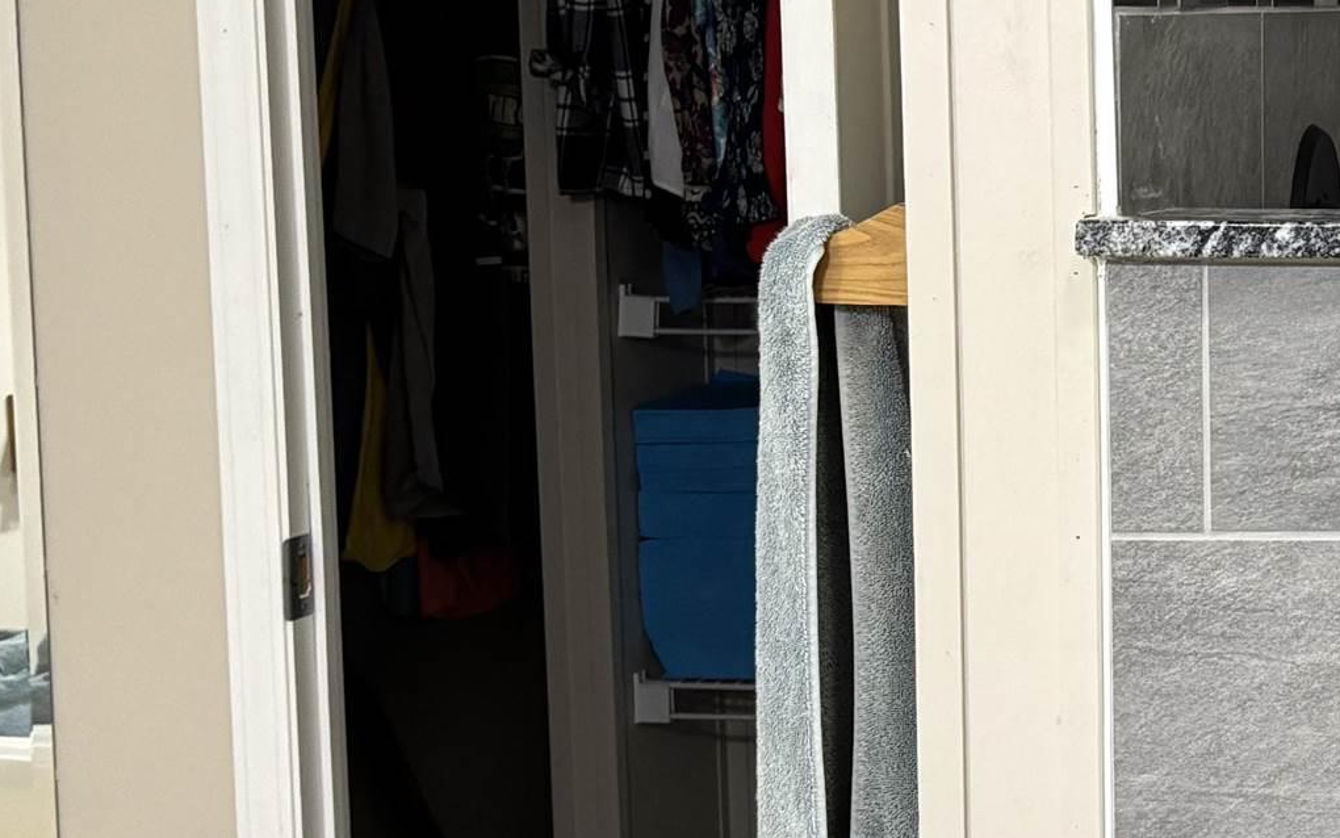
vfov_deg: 15.7
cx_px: 1795
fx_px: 3032
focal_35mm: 83
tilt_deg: -6.0
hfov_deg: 22.1
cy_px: 347
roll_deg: -0.7
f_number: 1.6
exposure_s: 1/60
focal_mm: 5.96
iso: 200
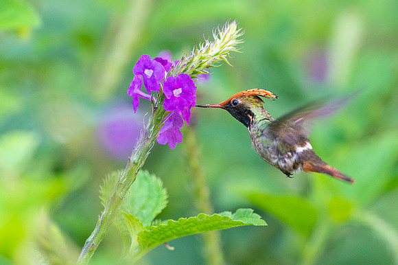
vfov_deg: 1.7
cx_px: 221
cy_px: 115
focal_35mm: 811
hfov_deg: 2.5
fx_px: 8960
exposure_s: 1/320
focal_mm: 500
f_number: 4
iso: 2500
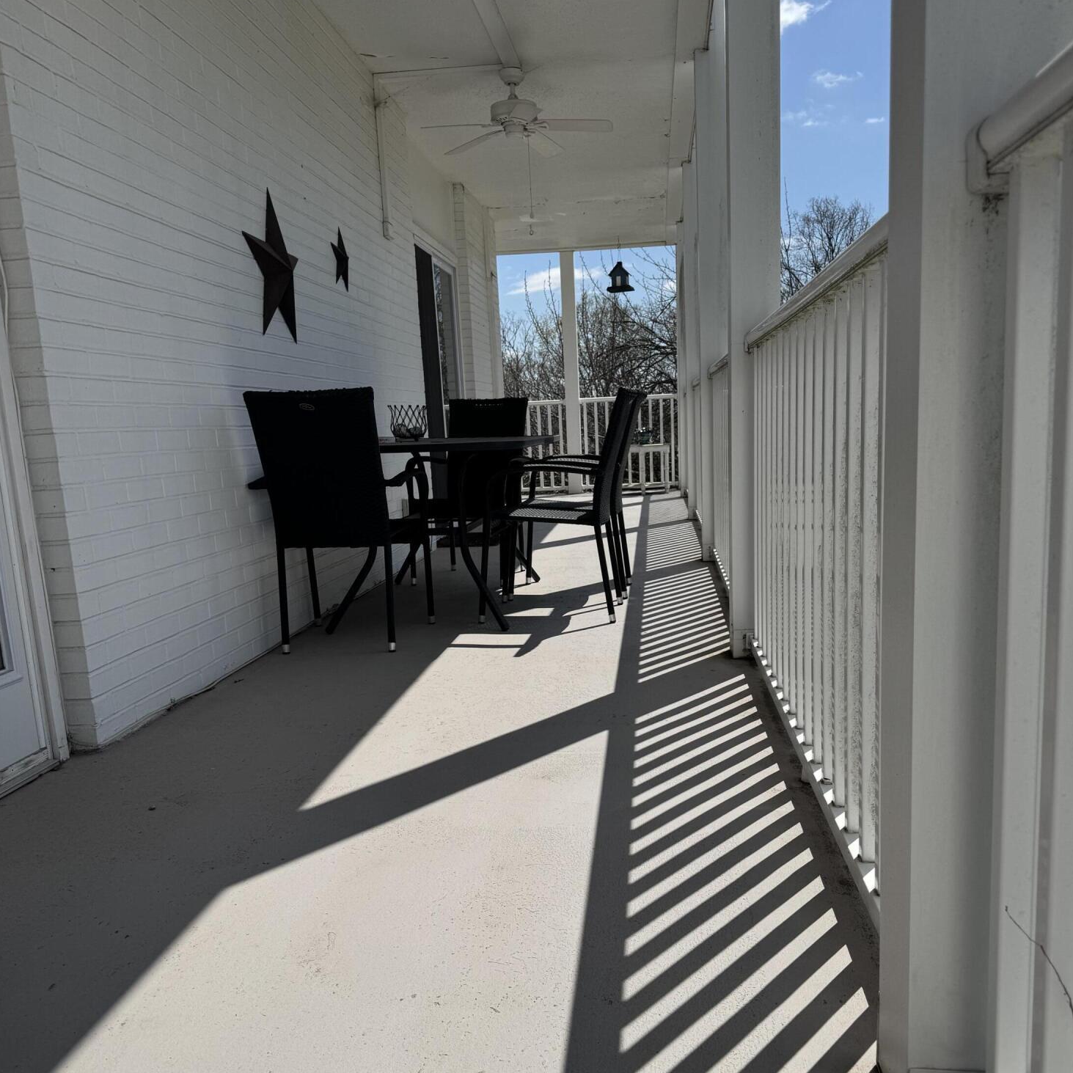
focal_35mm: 29
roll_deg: +3.0
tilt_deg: -10.9
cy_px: 621
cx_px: 547
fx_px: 1017
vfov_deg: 55.4
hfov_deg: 55.6
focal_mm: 6.76
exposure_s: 1/7937
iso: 80
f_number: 1.78
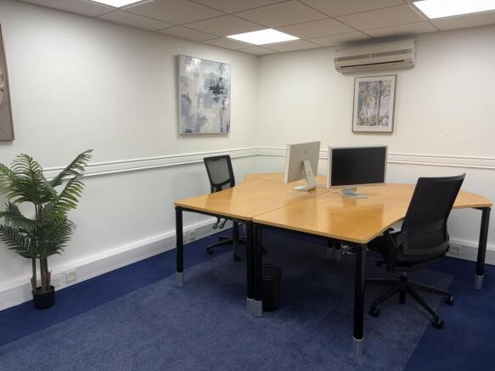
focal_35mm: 26
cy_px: 186
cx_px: 248
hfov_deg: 67.3
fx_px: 372
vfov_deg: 53.0
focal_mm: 5.96
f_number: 1.6
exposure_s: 1/100
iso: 40
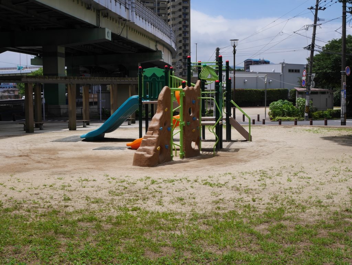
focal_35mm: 54
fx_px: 549
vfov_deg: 27.1
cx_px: 176
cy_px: 132
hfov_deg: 35.5
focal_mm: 27
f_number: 11
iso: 200
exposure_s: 1/400
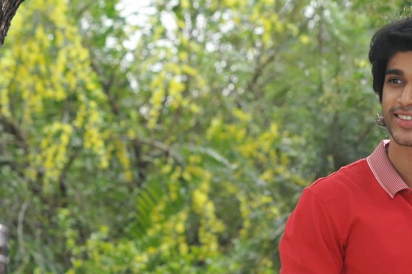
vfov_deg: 3.4
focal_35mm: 409
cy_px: 262
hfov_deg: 5.0
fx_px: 4676
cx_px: 293
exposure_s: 1/100
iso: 320
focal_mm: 135
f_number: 9
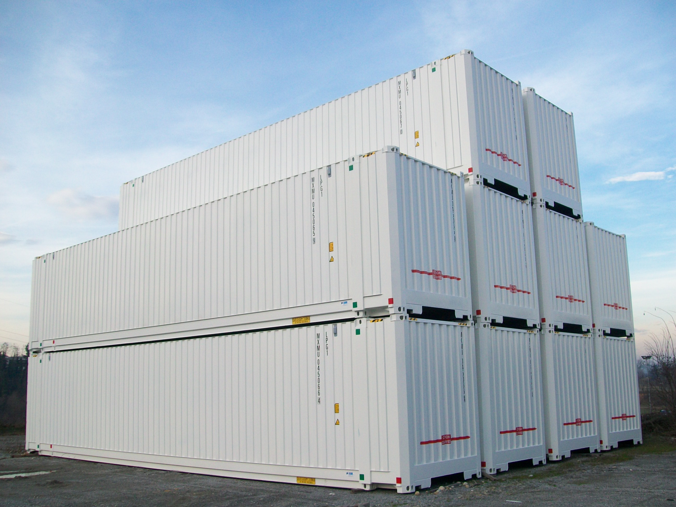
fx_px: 703
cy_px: 254
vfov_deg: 39.7
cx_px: 338
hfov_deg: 51.4
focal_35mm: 36
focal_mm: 6
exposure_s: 1/320
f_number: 2.7
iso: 64
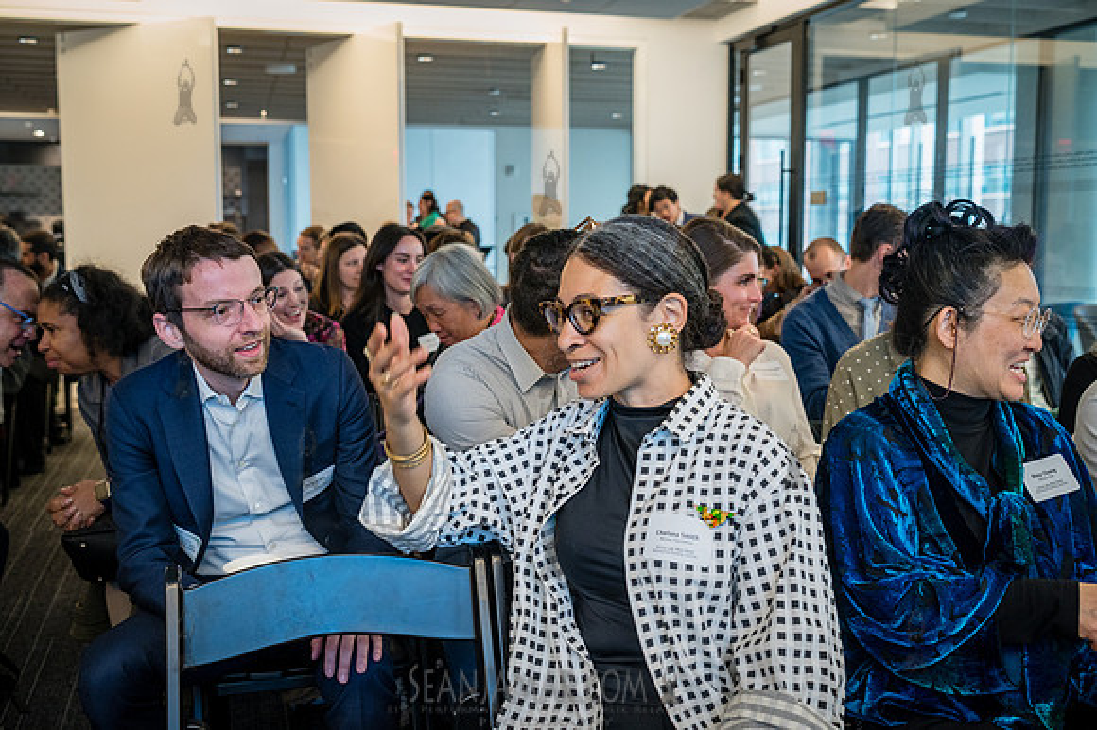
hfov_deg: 53.5
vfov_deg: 37.1
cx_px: 548
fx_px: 1089
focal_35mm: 36
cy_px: 365
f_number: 4
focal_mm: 35
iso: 2000
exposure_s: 1/100
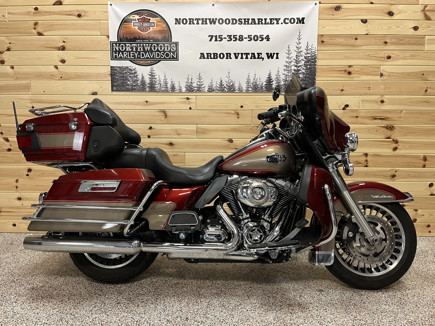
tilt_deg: -7.4
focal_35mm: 26
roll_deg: -0.2
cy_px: 163
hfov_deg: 67.3
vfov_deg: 53.1
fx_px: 327
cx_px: 218
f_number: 1.6
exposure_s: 1/60
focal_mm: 5.1
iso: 100
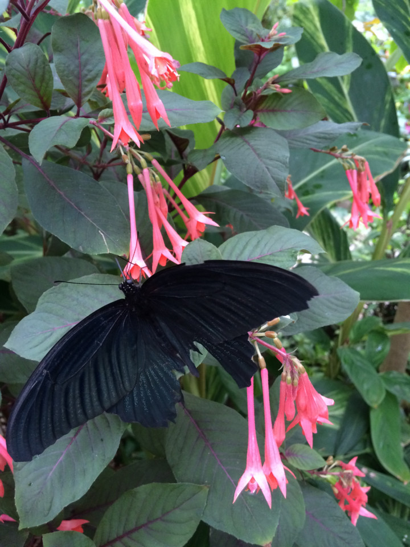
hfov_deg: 48.2
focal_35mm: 29
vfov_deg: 61.7
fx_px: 458
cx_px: 205
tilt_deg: -45.1
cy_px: 274
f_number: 2.2
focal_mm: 4.15
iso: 200
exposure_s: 1/30
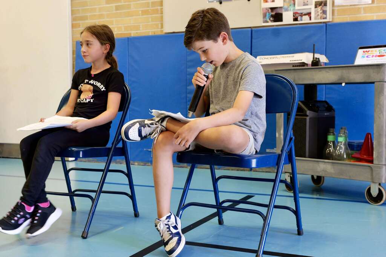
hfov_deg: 40.3
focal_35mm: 49
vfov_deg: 27.5
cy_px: 128
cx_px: 193
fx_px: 525
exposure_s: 1/60
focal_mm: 49
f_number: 5.6
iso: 3200
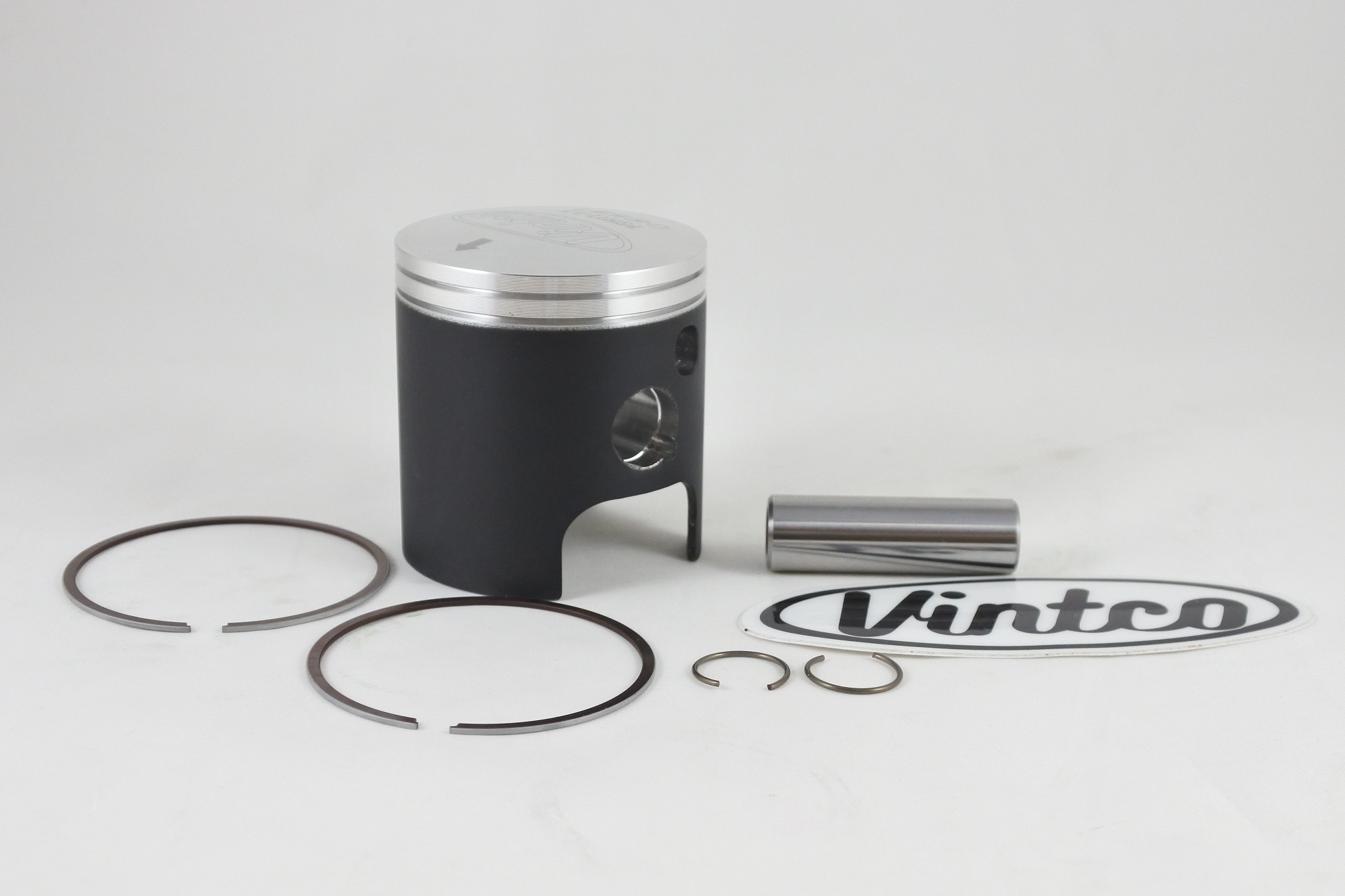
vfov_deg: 31.9
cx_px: 672
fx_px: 1569
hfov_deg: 46.4
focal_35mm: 42
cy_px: 448
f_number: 4.2
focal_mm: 15.7
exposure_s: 1/125
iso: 560
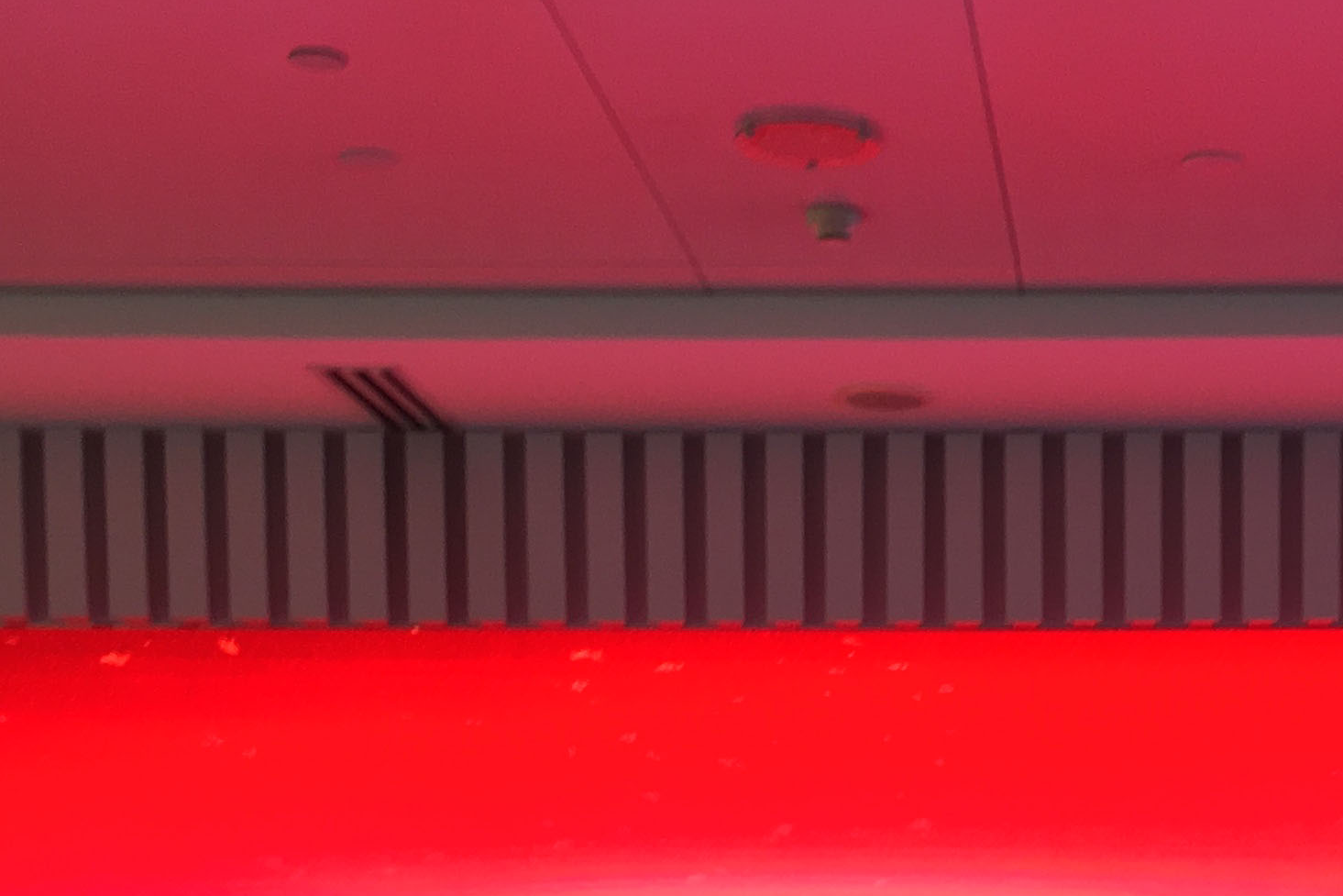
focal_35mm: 83
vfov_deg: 15.2
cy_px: 1354
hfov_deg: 23.9
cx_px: 1151
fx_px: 3096
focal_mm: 4.15
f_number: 2.2
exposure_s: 1/50
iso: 32
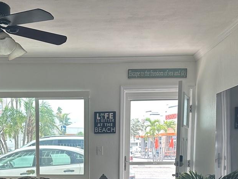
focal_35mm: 62
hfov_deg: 30.8
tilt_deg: -6.0
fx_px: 427
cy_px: 199
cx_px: 70
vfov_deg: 22.3
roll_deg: -0.4
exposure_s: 1/318
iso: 80
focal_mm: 6.86
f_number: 1.78
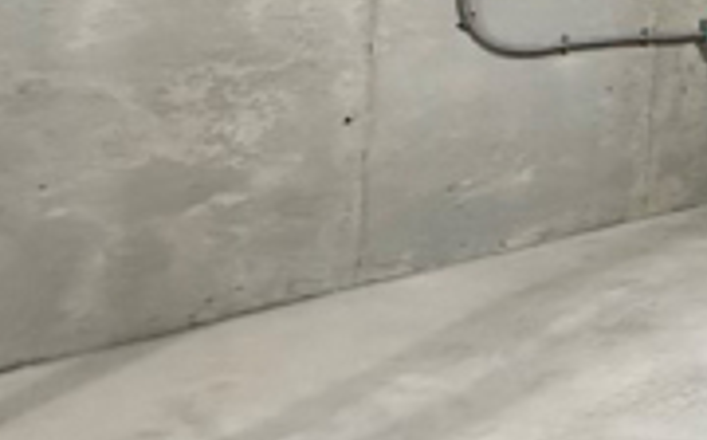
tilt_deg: -0.4
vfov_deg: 21.9
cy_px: -75
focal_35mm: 55
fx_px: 1058
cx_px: 1062
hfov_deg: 26.5
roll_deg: -3.7
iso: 800
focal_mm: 2.22
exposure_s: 1/60
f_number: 2.2
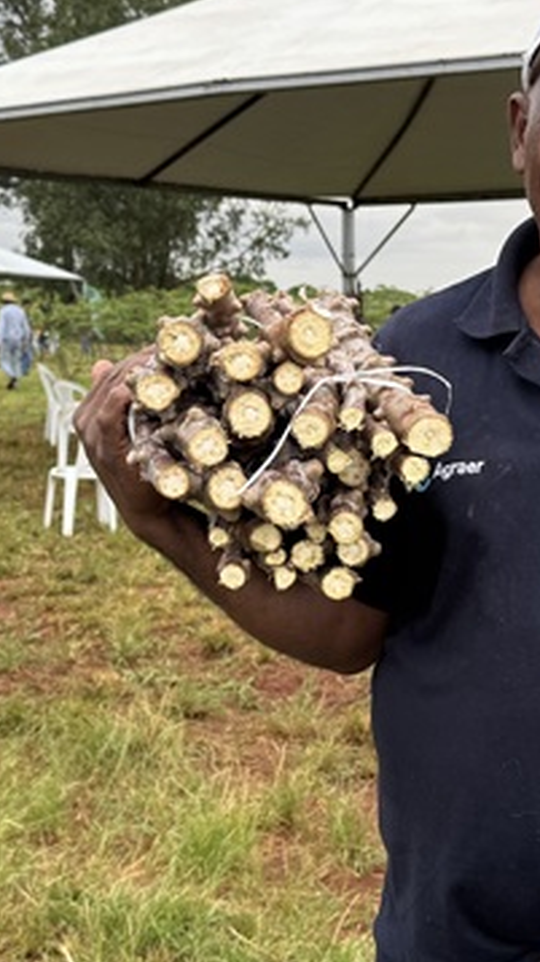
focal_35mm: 57
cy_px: 512
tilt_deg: -8.1
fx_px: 1453
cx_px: 365
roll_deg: -0.6
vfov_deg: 36.6
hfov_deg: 21.0
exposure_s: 1/506
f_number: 1.78
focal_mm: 6.76
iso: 80
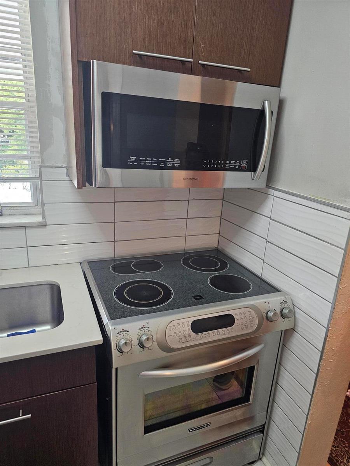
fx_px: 310
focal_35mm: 23
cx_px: 175
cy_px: 233
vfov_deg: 73.9
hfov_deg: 58.9
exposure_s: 1/170
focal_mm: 6.3
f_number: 1.7
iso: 400
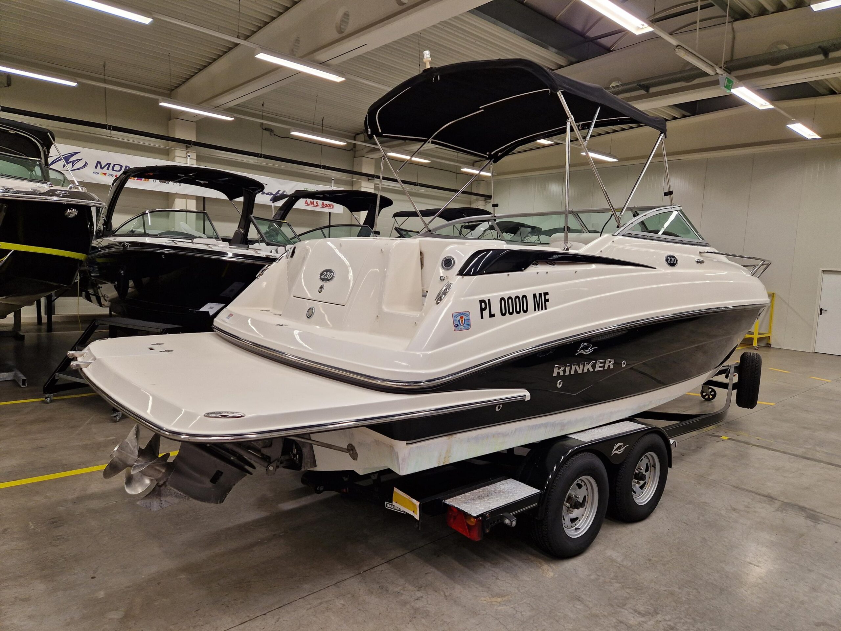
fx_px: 559
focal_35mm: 23
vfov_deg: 58.9
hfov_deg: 73.9
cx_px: 420
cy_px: 316
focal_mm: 5.4
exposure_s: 1/100
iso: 100
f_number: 1.8
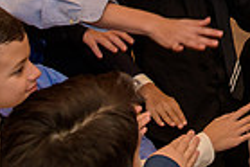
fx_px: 695
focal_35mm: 100
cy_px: -55
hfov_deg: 18.8
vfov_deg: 13.2
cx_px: 331
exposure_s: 1/125
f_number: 3.2
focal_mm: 24
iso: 1600
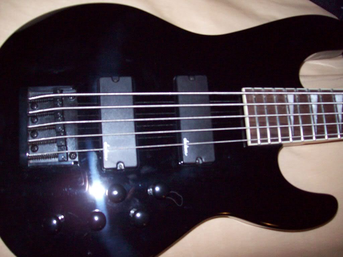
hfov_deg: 51.4
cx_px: 172
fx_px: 357
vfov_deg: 39.7
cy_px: 128
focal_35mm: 36
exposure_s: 1/64
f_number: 2.7
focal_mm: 6
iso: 200
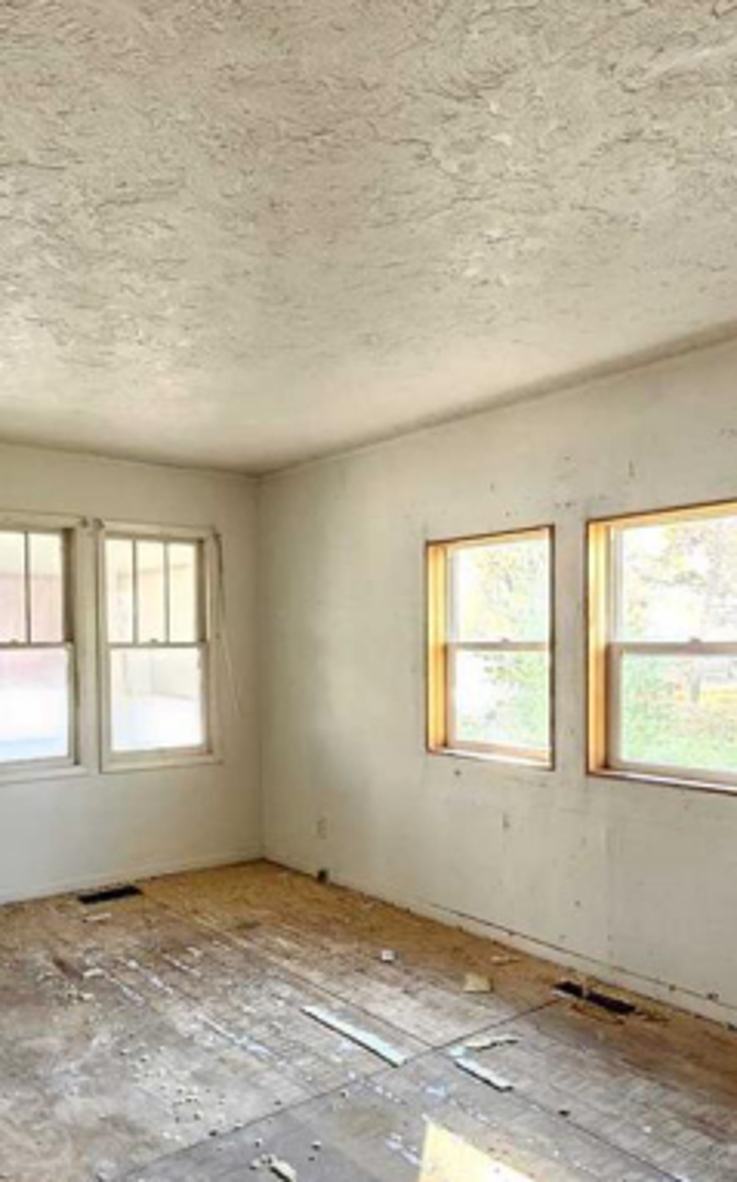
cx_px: 257
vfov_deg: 74.5
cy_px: 660
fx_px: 772
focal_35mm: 24
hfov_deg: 50.3
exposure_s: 1/40
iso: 320
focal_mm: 2.2
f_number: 2.2
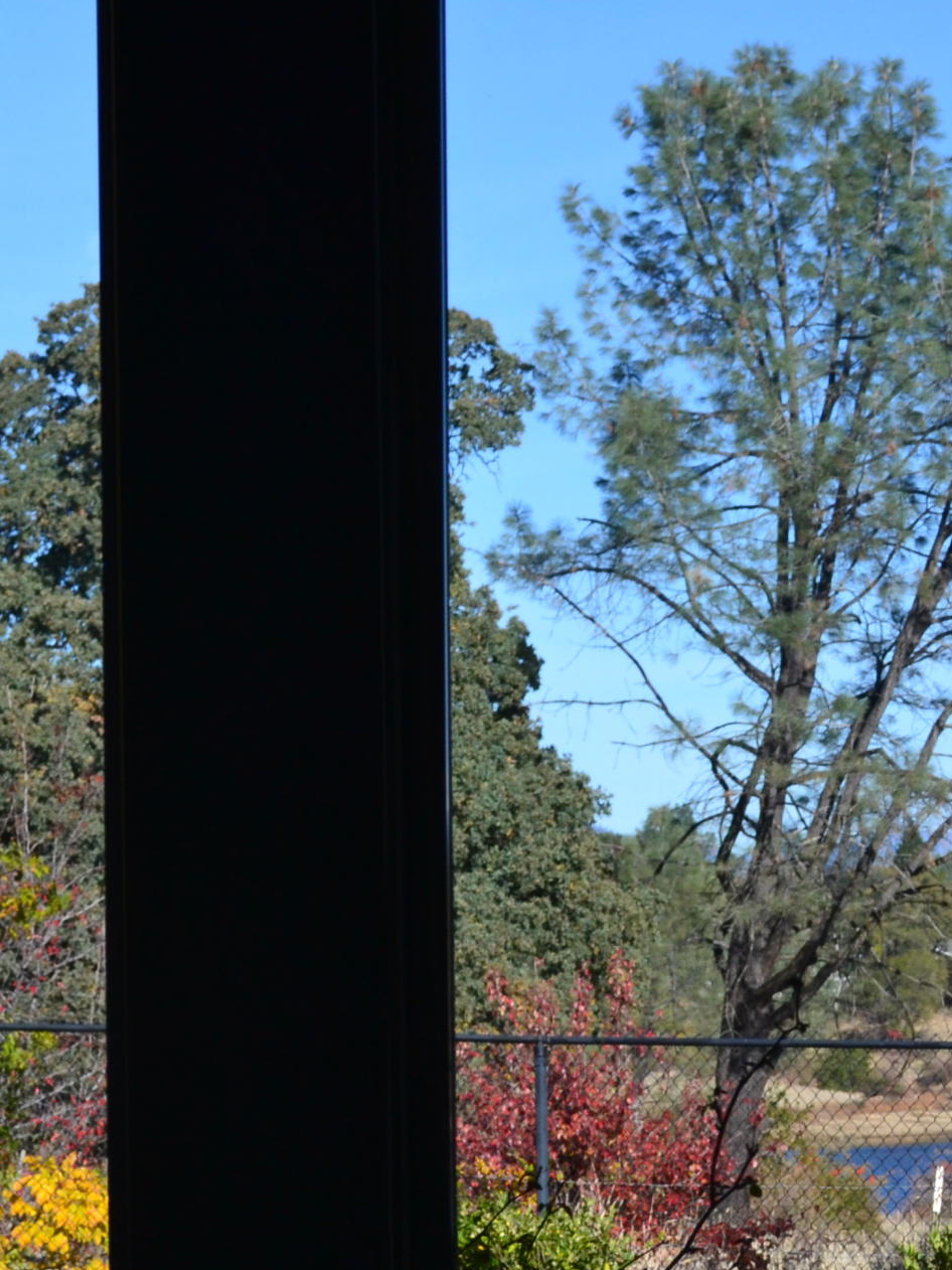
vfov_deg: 13.7
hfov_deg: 10.0
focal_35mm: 144
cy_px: 920
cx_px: 1445
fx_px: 5282
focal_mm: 42
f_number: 9
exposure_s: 1/160
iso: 400
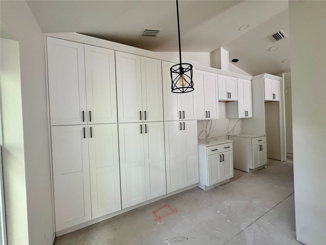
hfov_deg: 102.1
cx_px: 163
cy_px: 122
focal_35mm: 14
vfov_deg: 85.7
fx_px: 132
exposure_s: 1/99
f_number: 2.2
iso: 320
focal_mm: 2.22
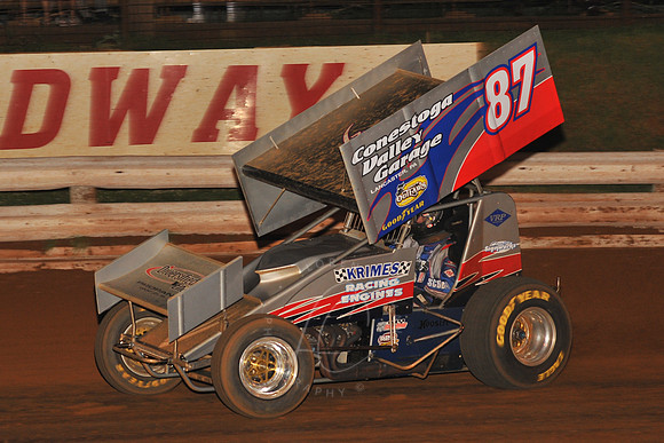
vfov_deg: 11.0
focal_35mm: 125
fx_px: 2306
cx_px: 332
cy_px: 222
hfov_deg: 16.4
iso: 1000
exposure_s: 1/320
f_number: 6.3
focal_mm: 125
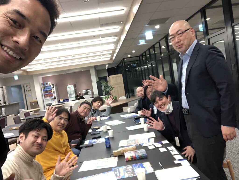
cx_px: 120
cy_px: 90
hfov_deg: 56.8
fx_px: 221
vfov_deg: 44.2
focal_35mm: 32
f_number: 2.2
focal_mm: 2.87
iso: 200
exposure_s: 1/60
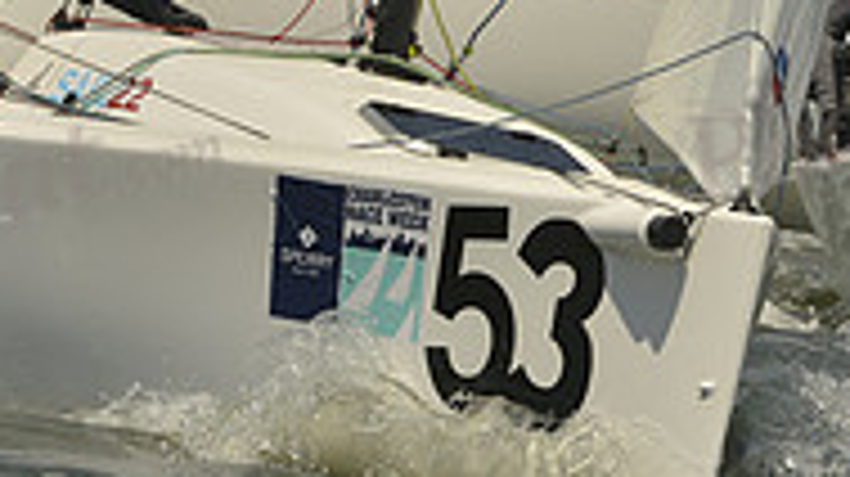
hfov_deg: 2.2
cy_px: -83
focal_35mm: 996
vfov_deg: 1.2
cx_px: 459
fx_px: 22433
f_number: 10
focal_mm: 310
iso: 280
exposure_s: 1/1250
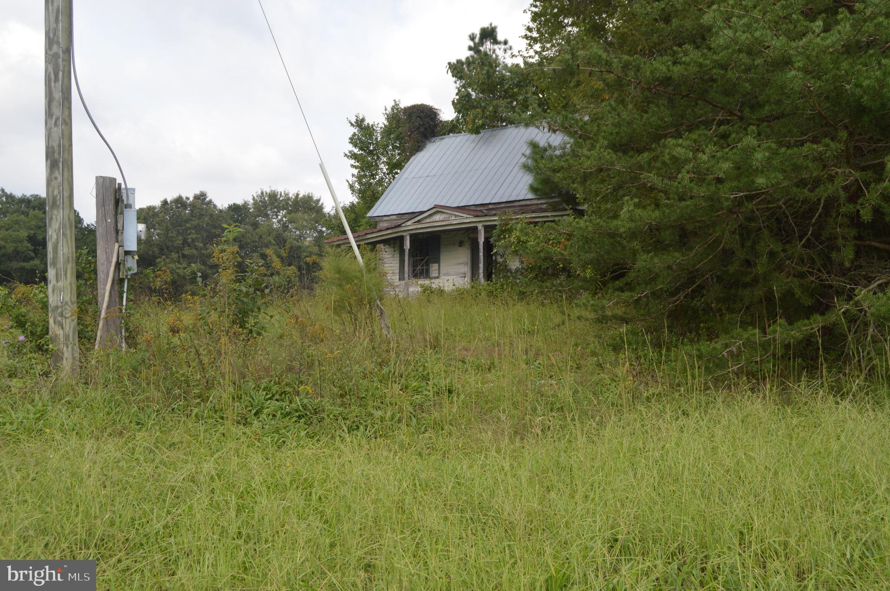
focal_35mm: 36
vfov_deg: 36.8
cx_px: 445
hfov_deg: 53.2
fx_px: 889
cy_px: 296
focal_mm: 24
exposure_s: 1/200
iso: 100
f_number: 6.3
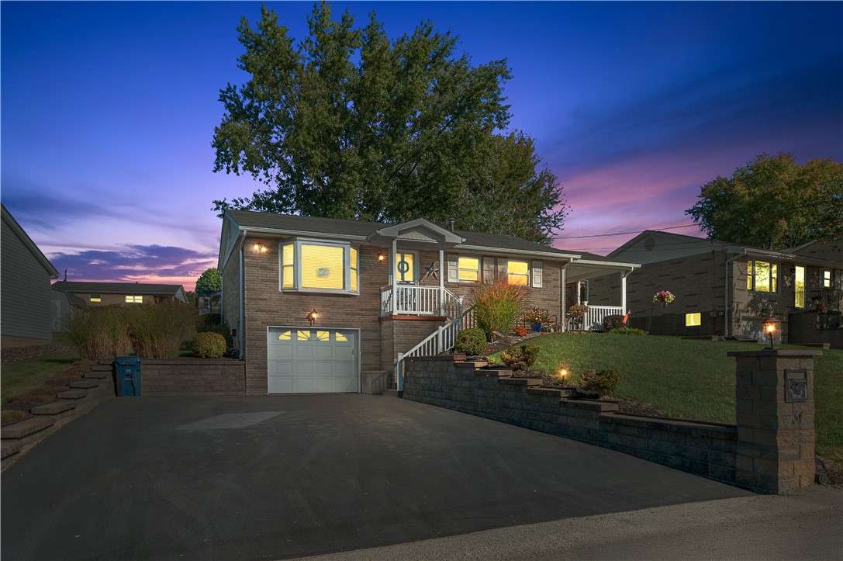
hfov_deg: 73.8
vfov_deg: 53.1
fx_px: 562
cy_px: 280
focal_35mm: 24
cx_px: 422
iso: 800
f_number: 8
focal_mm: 24
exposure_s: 1/400
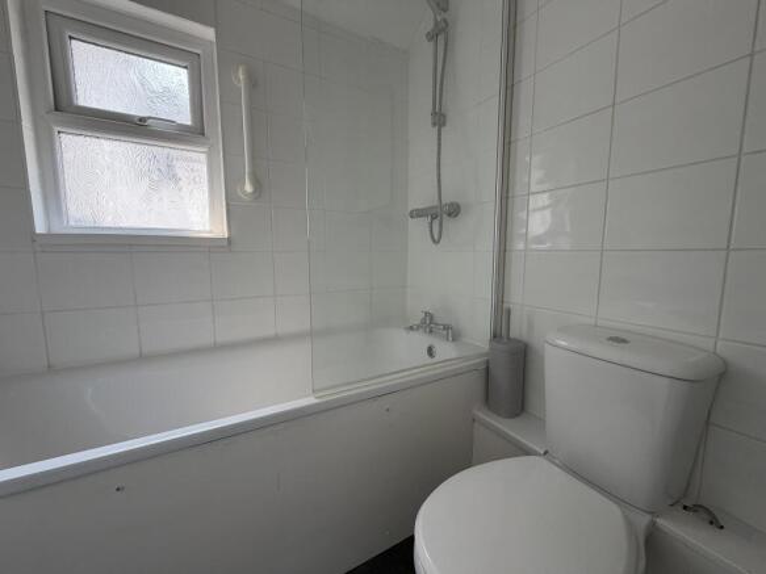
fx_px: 310
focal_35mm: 14
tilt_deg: -6.9
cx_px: 383
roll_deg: +0.7
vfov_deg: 85.7
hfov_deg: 102.1
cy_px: 287
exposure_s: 1/121
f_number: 2.2
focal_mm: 2.22
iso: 125
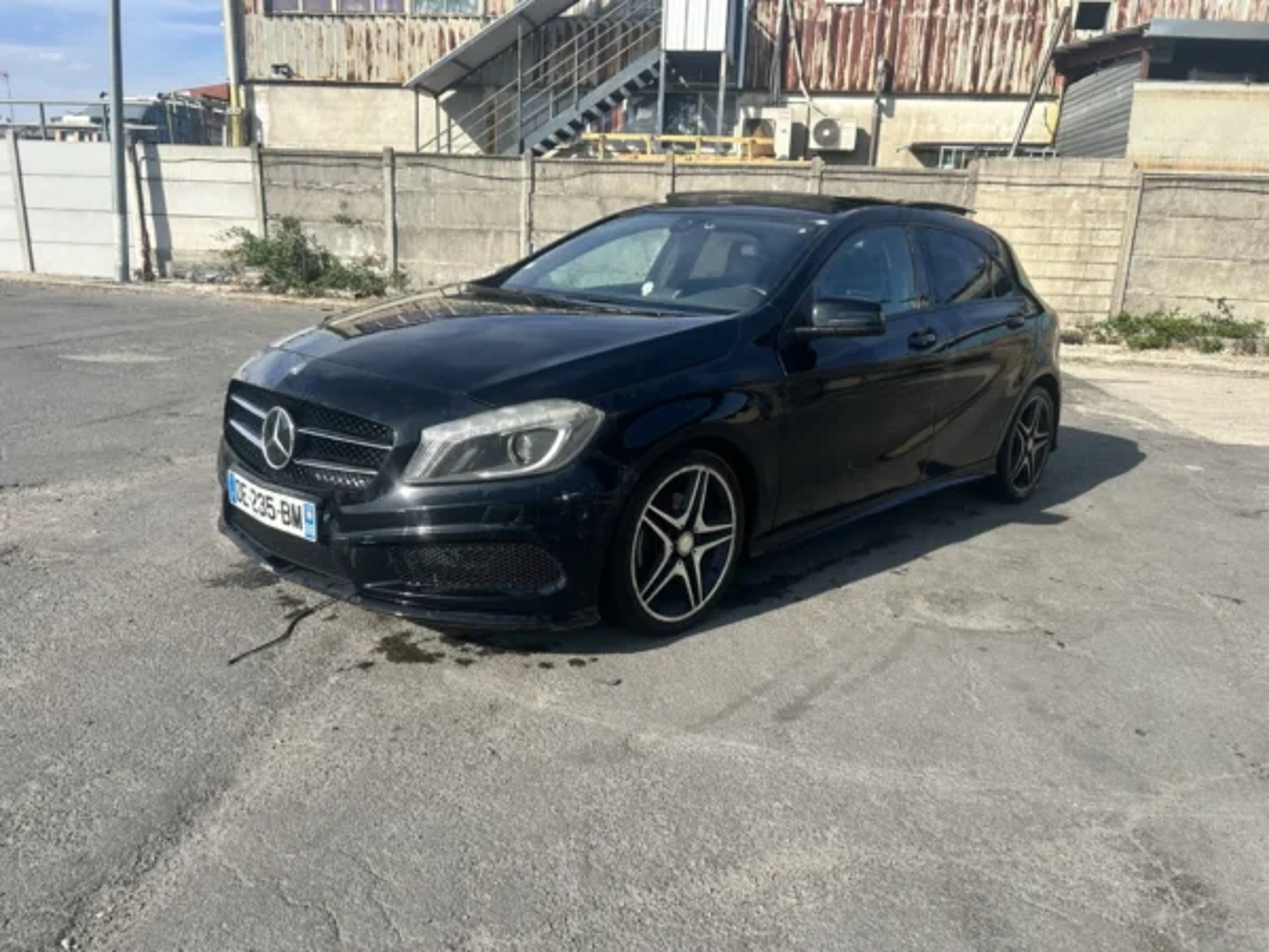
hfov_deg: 67.3
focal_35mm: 26
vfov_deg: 53.1
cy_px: 476
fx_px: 953
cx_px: 634
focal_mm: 5.7
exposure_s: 1/2695
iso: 50
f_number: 1.5
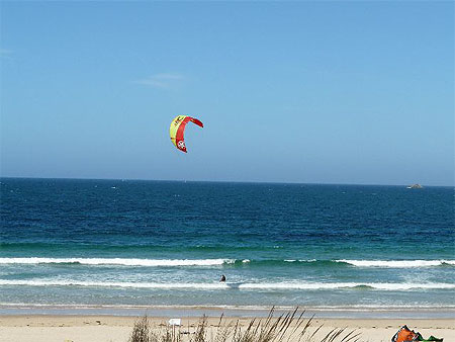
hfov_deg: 23.0
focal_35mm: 85
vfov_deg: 17.4
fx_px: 1118
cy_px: 171
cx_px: 228
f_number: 8
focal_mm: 14
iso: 100
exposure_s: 1/400
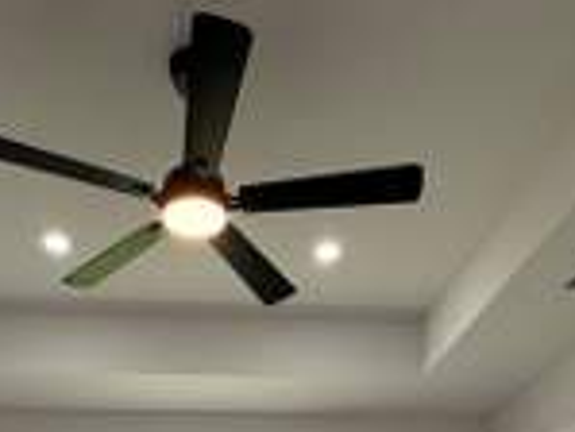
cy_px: 660
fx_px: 748
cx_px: 232
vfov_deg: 24.5
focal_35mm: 45
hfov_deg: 41.9
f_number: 2.2
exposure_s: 1/115
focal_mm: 2.22
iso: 64
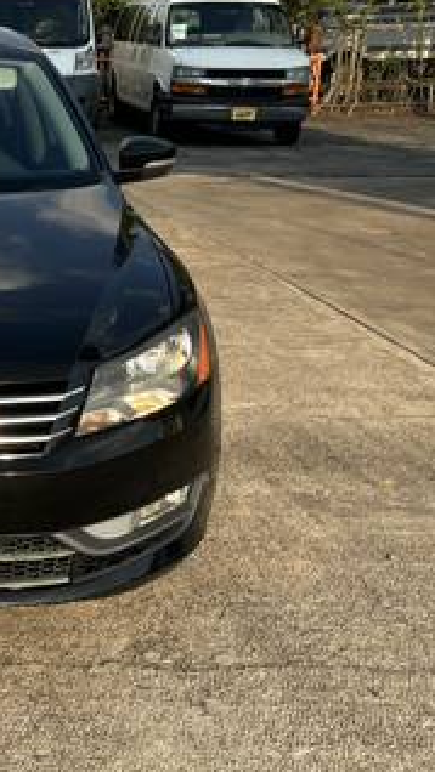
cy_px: 403
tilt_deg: -15.9
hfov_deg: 19.4
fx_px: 1168
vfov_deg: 36.6
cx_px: -139
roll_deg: +0.9
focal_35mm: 57
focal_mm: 5.96
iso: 50
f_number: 1.6
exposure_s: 1/1616
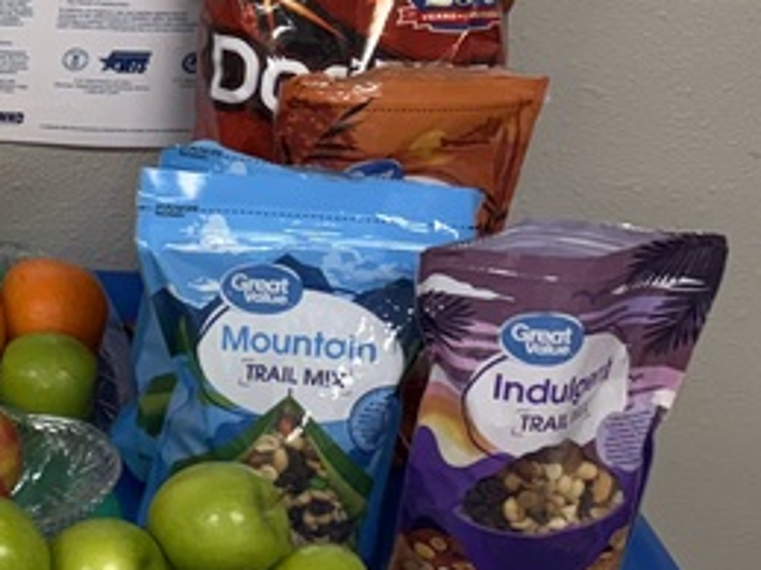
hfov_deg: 17.6
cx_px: -508
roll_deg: +0.7
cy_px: 153
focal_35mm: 95
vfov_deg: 15.5
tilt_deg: -29.0
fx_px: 2088
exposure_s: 1/120
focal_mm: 6.76
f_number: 1.78
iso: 200
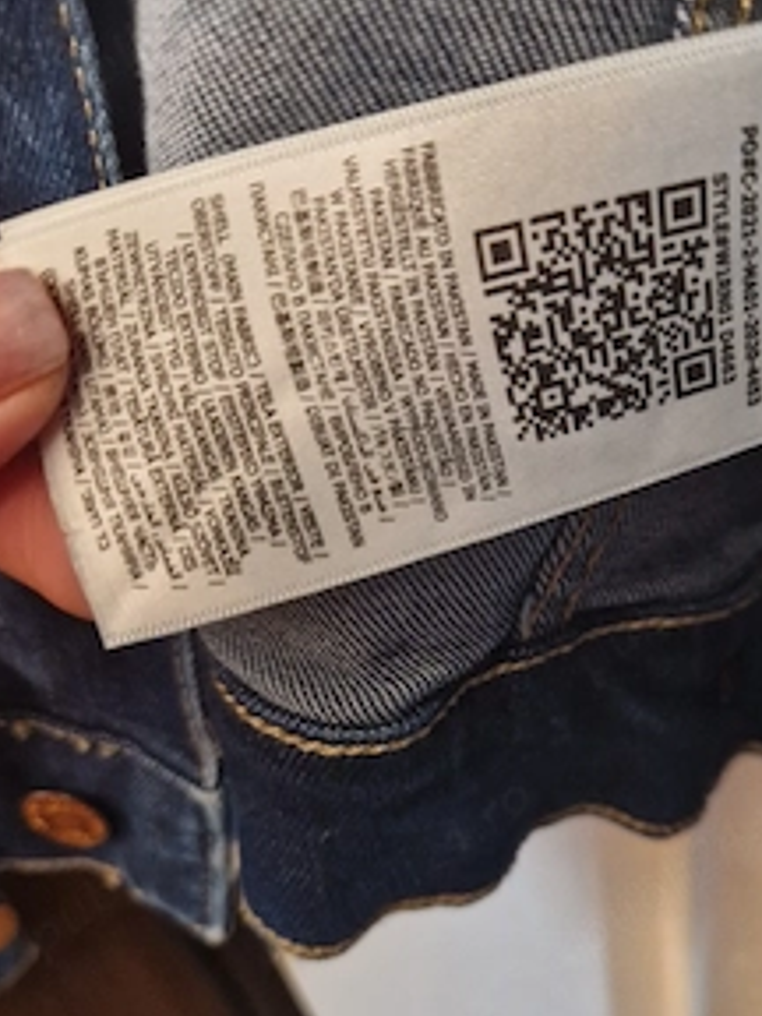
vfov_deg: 56.1
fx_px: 939
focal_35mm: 32
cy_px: 635
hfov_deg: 43.7
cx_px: 487
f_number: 1.8
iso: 500
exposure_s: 1/25
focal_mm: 5.4
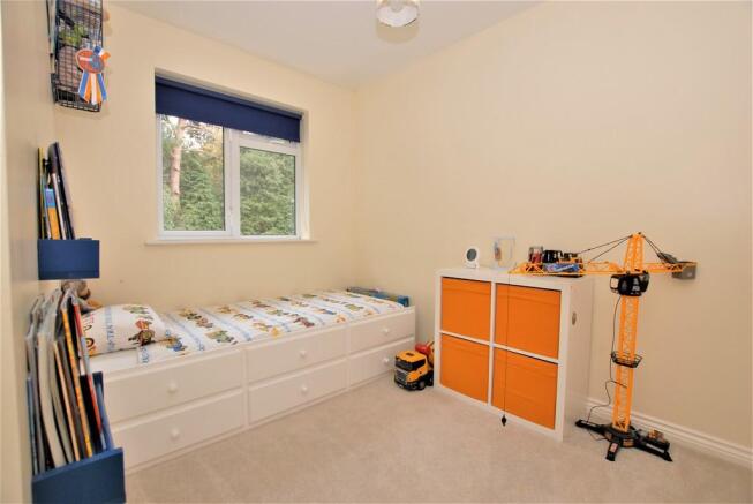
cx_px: 376
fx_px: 314
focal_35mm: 15
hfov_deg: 100.3
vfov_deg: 77.5
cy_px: 252
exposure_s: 1/60
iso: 200
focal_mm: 10
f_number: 5
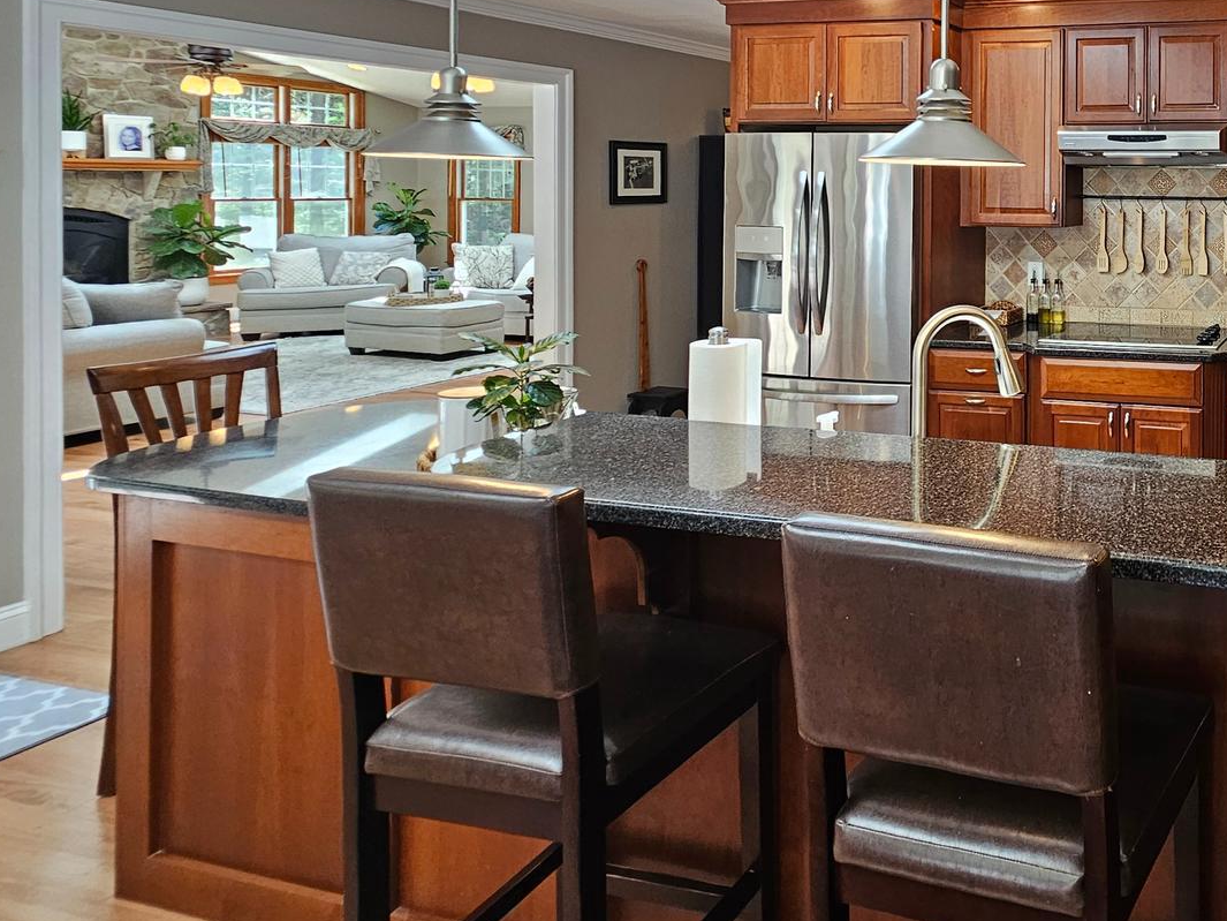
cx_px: 1150
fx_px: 886
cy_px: 190
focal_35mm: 25
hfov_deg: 57.4
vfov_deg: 51.6
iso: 100
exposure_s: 1/60
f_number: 2.2
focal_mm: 2.2
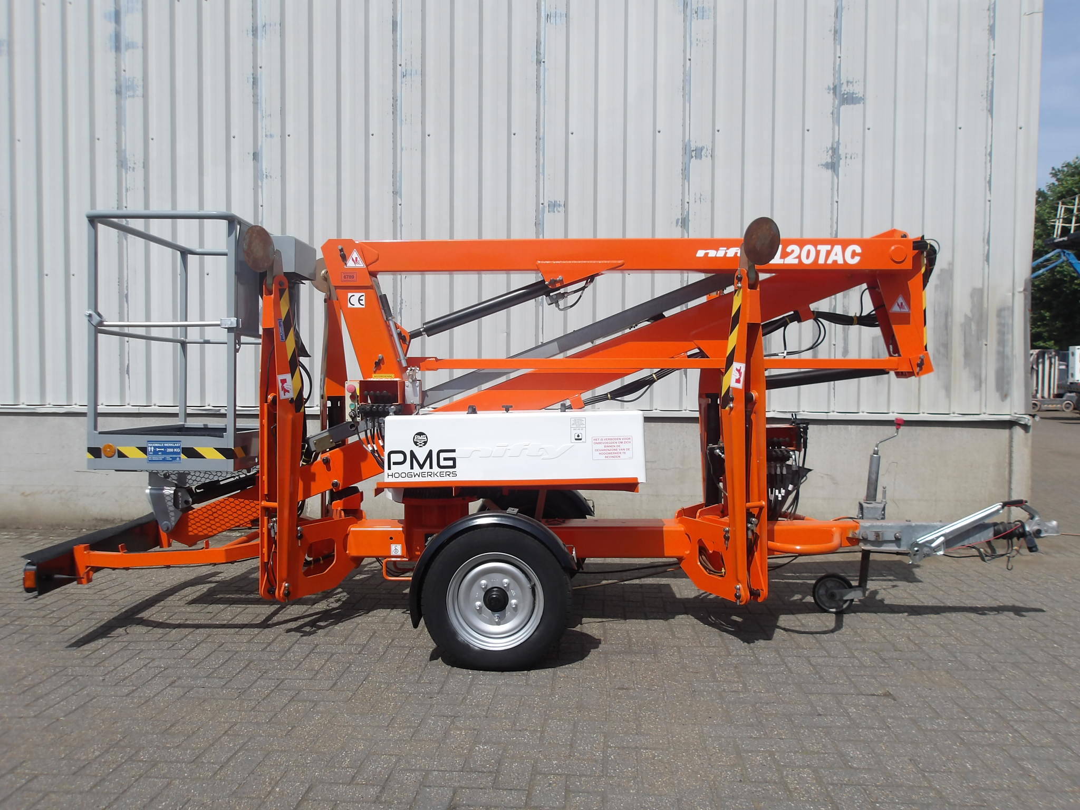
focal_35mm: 27
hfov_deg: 65.3
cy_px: 405
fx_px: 842
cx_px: 540
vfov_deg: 51.4
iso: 100
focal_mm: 4.9
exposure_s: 1/167
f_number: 10.4
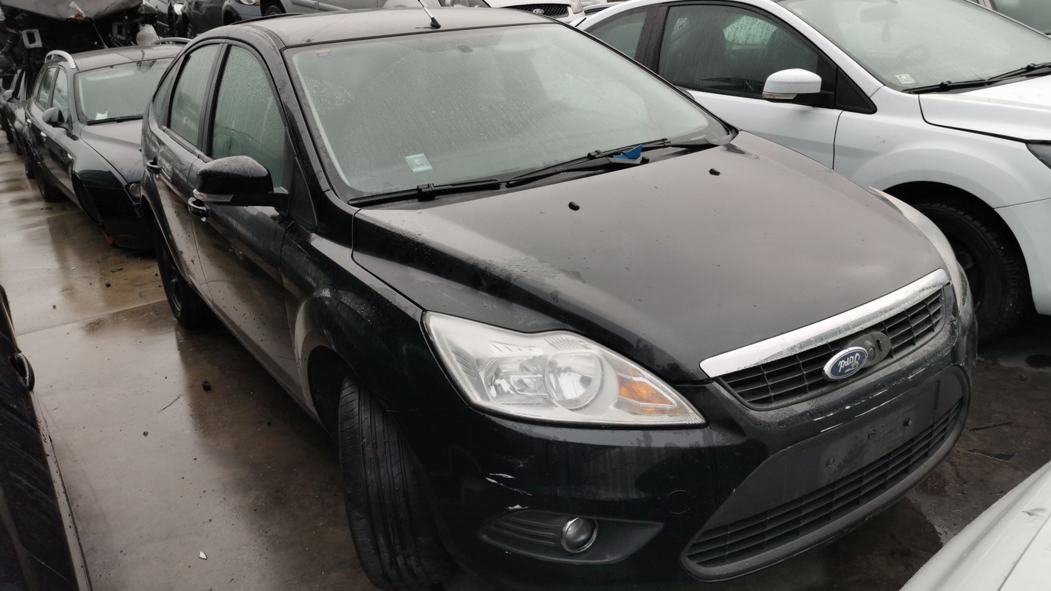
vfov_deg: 38.9
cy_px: 277
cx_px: 530
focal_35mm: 30
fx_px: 836
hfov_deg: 64.3
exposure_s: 1/705
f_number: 1.8
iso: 50
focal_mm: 5.58
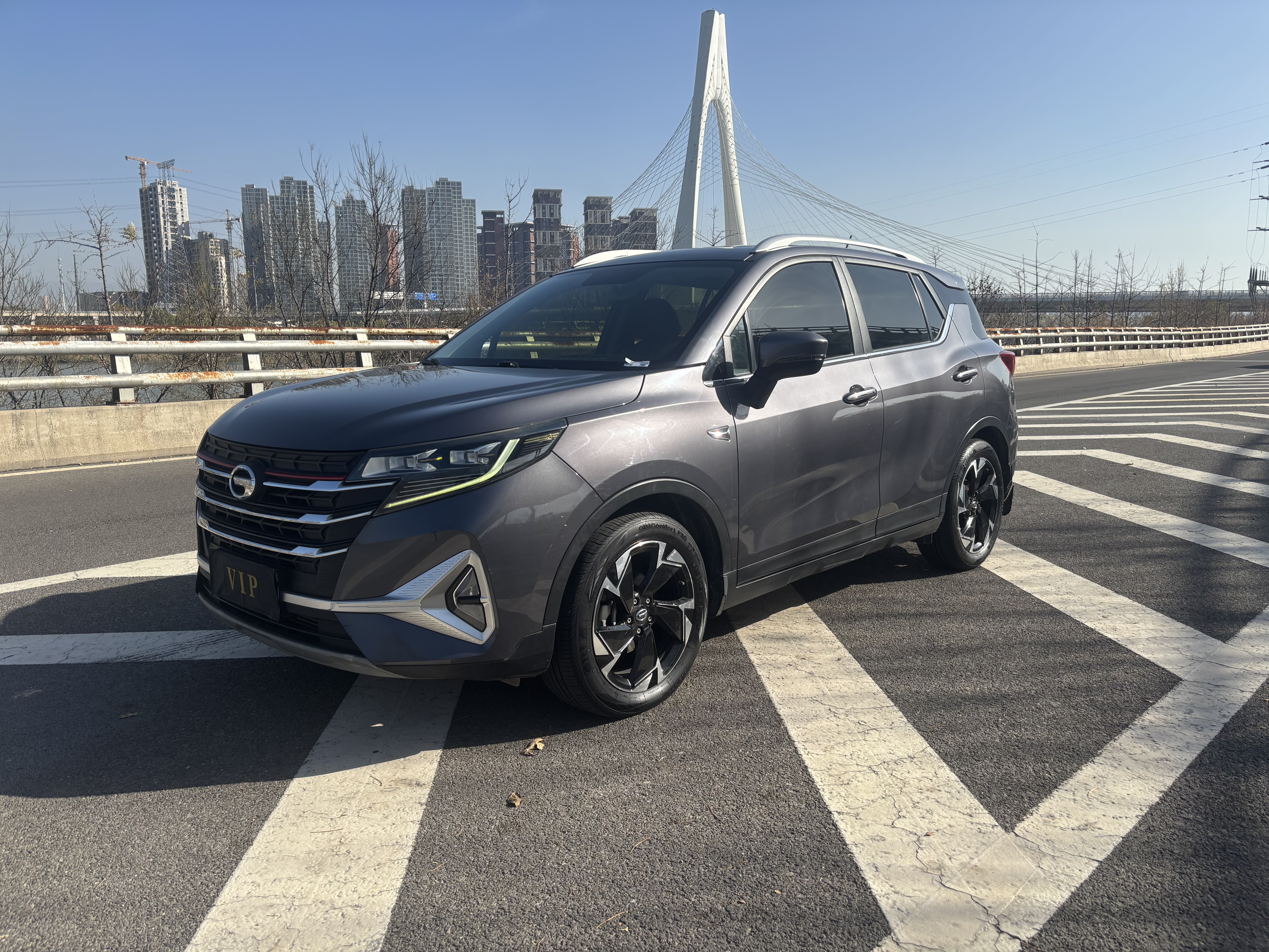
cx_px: 634
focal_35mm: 26
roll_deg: -0.1
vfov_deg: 53.1
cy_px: 476
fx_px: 953
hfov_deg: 67.3
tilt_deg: -9.3
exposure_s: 1/2857
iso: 50
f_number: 1.6
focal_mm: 5.96
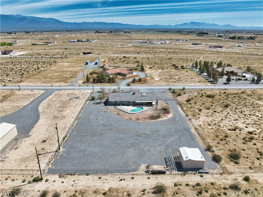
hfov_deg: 71.6
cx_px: 132
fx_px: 182
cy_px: 98
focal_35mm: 24
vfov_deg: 56.7
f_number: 2.8
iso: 100
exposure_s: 1/640
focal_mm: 12.29
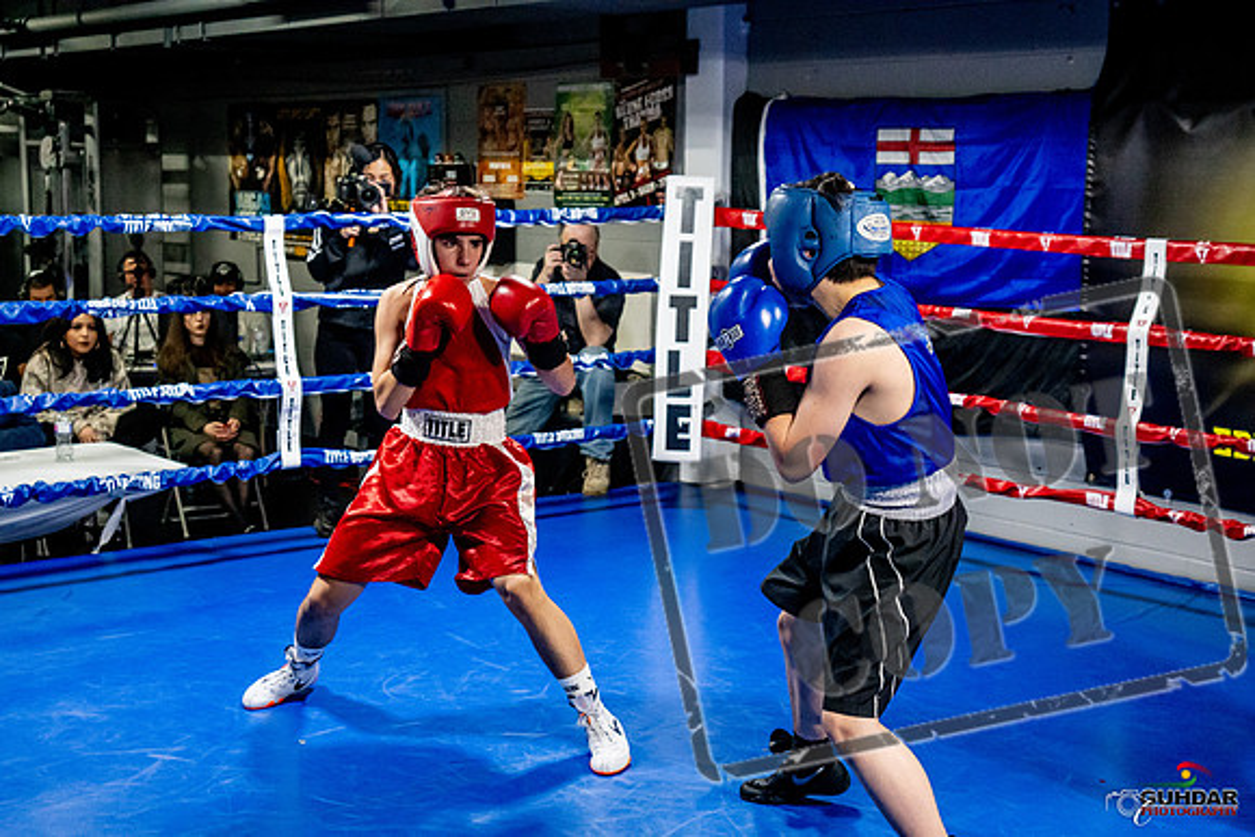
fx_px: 1813
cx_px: 628
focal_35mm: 52
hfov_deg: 38.2
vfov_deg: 26.0
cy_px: 418
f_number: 2.8
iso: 5000
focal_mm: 35
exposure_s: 1/800
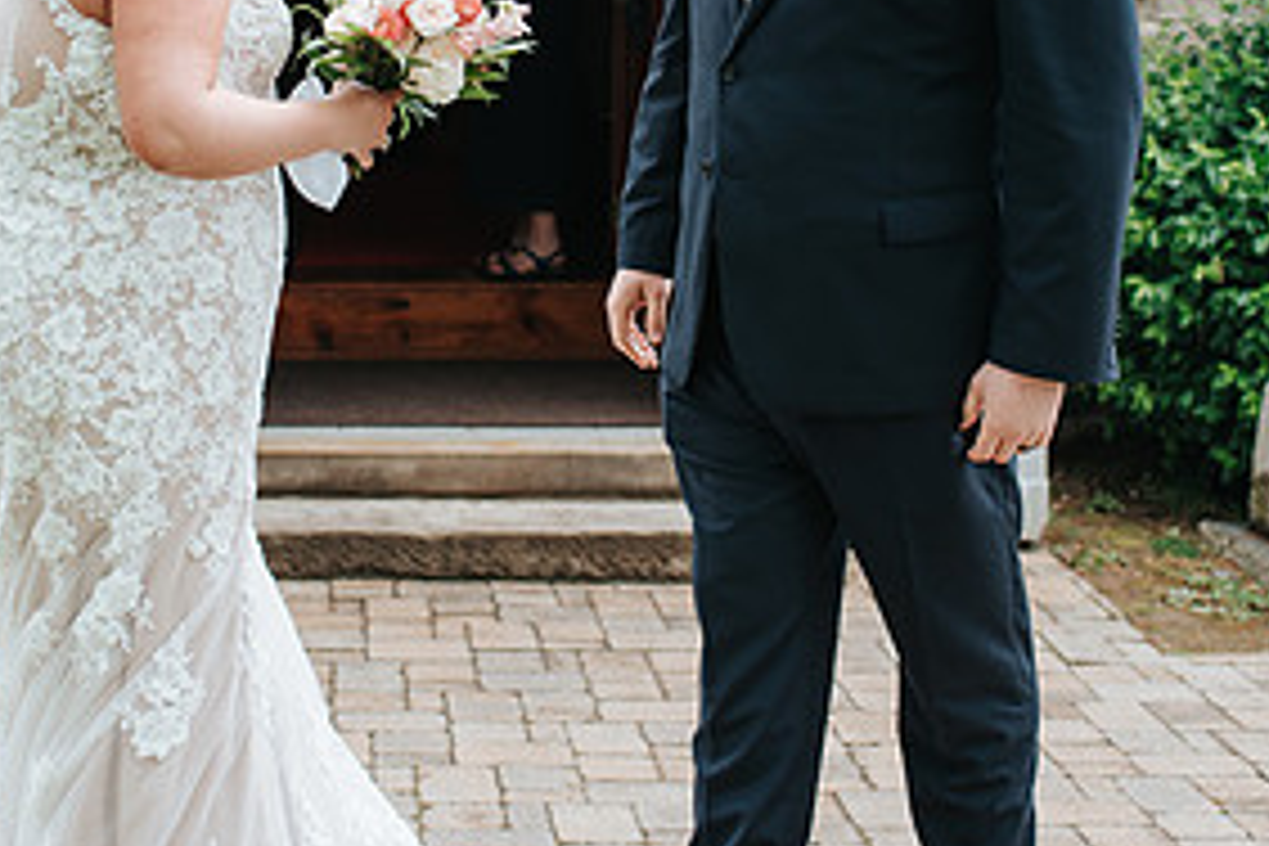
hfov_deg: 26.9
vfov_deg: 17.9
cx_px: 490
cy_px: 79
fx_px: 2644
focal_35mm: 75
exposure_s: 1/640
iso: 400
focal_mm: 35
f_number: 2.8
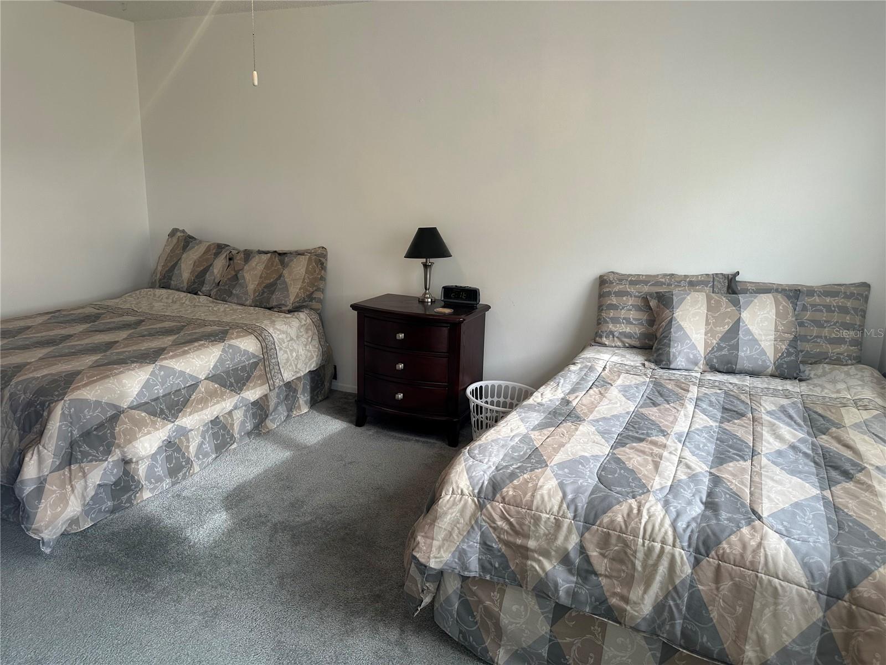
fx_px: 614
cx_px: 443
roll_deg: -1.5
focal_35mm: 24
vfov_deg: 56.8
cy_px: 332
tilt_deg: -12.6
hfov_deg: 71.6
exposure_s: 1/120
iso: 125
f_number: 1.78
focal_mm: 6.86
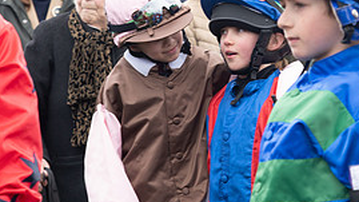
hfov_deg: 11.1
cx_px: 243
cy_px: -1
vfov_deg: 6.2
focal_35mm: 194
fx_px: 1846
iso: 200
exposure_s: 1/125
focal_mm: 86
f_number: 5
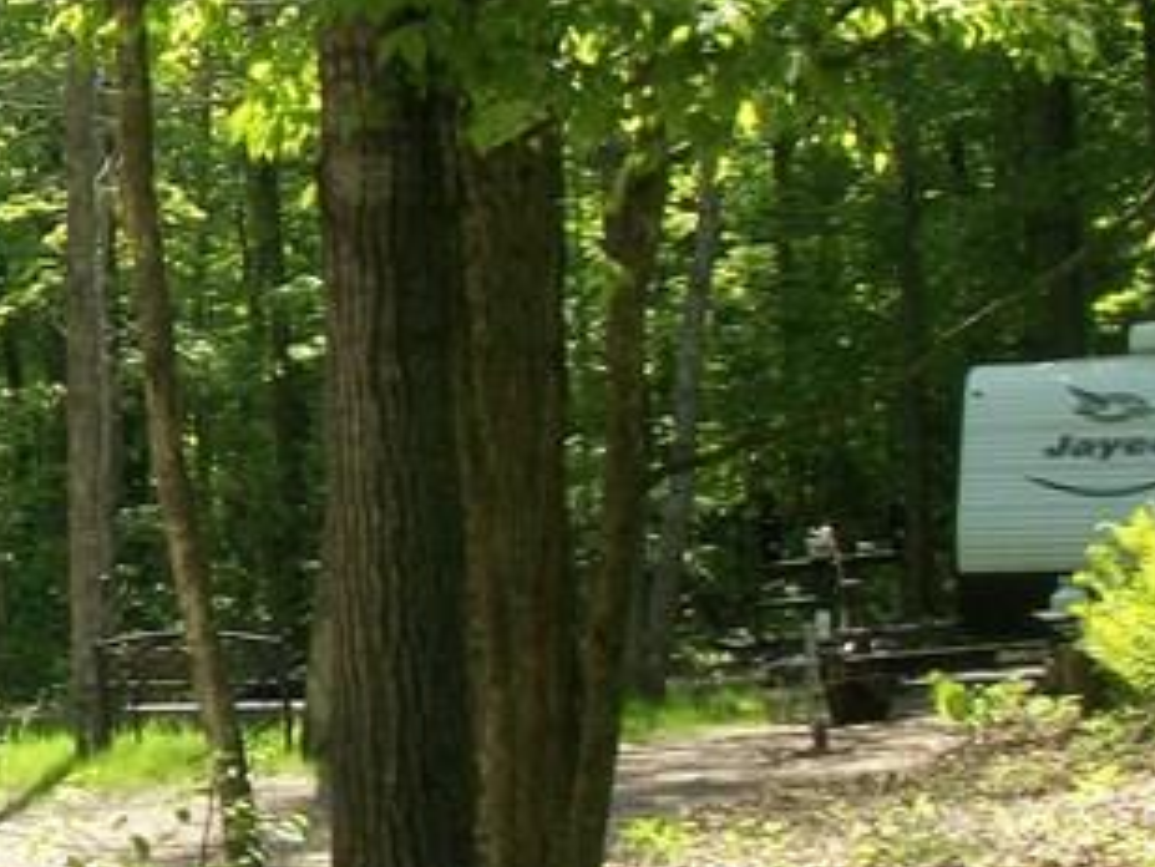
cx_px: -351
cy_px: 564
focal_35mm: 106
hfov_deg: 17.4
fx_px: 3538
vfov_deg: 14.0
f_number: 8.8
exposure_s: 1/50
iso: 80
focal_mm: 5.7
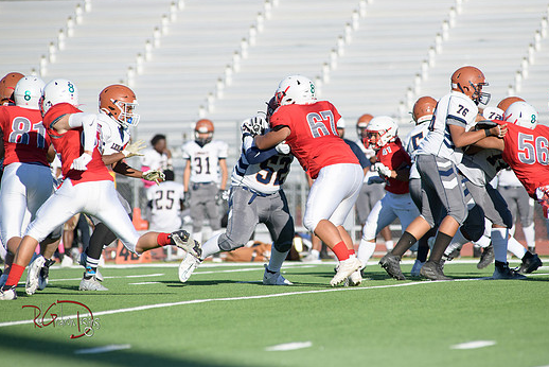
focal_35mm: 336
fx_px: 5127
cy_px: 166
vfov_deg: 4.1
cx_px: 302
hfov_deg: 6.1
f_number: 5
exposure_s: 1/8000
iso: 1000
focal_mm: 300
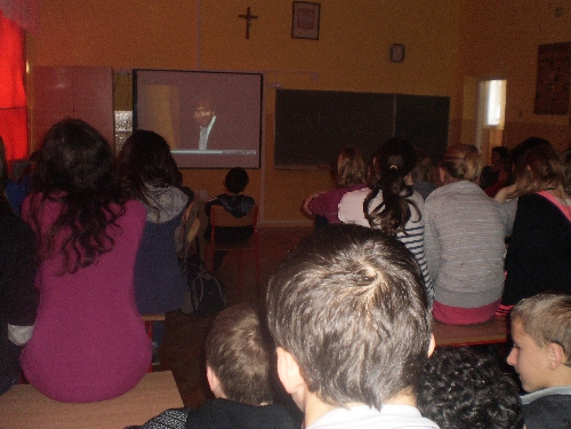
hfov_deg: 51.4
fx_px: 594
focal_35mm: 36
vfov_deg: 39.7
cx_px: 286
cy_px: 214
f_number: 3.1
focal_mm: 6.3
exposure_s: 1/30
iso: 160
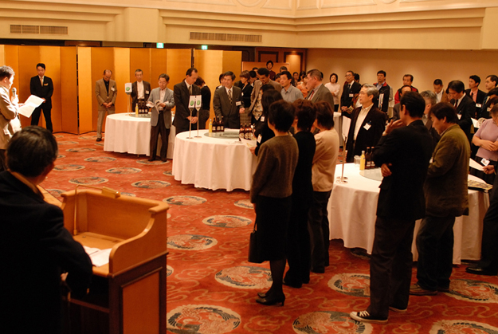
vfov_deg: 31.3
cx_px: 247
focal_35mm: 43
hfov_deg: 45.4
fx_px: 596
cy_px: 168
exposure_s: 1/45
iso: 800
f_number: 3.2
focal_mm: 28
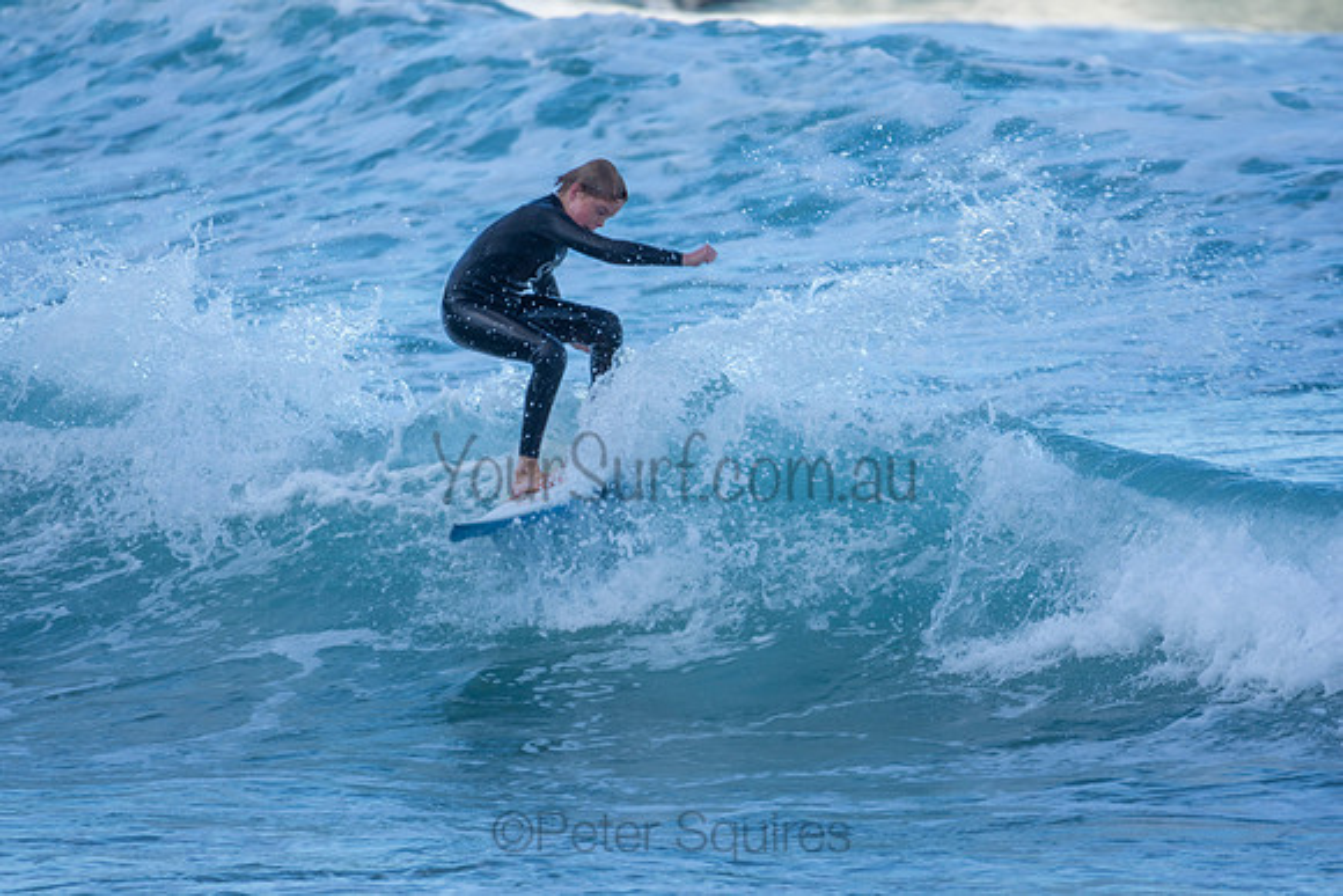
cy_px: 448
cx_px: 672
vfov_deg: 1.8
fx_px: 27984
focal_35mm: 750
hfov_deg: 2.7
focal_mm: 500
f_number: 5.6
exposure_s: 1/400
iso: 160
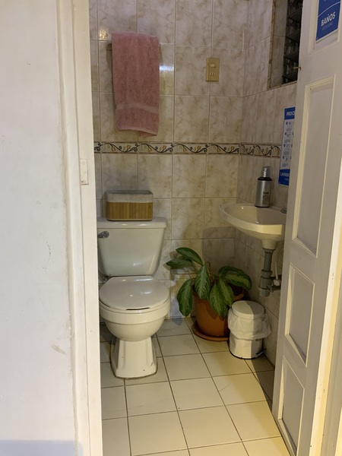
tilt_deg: -12.8
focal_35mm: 29
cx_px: 171
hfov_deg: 48.2
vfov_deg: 61.7
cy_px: 228
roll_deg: -1.4
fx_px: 382
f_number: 1.8
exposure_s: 1/60
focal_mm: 3
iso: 125
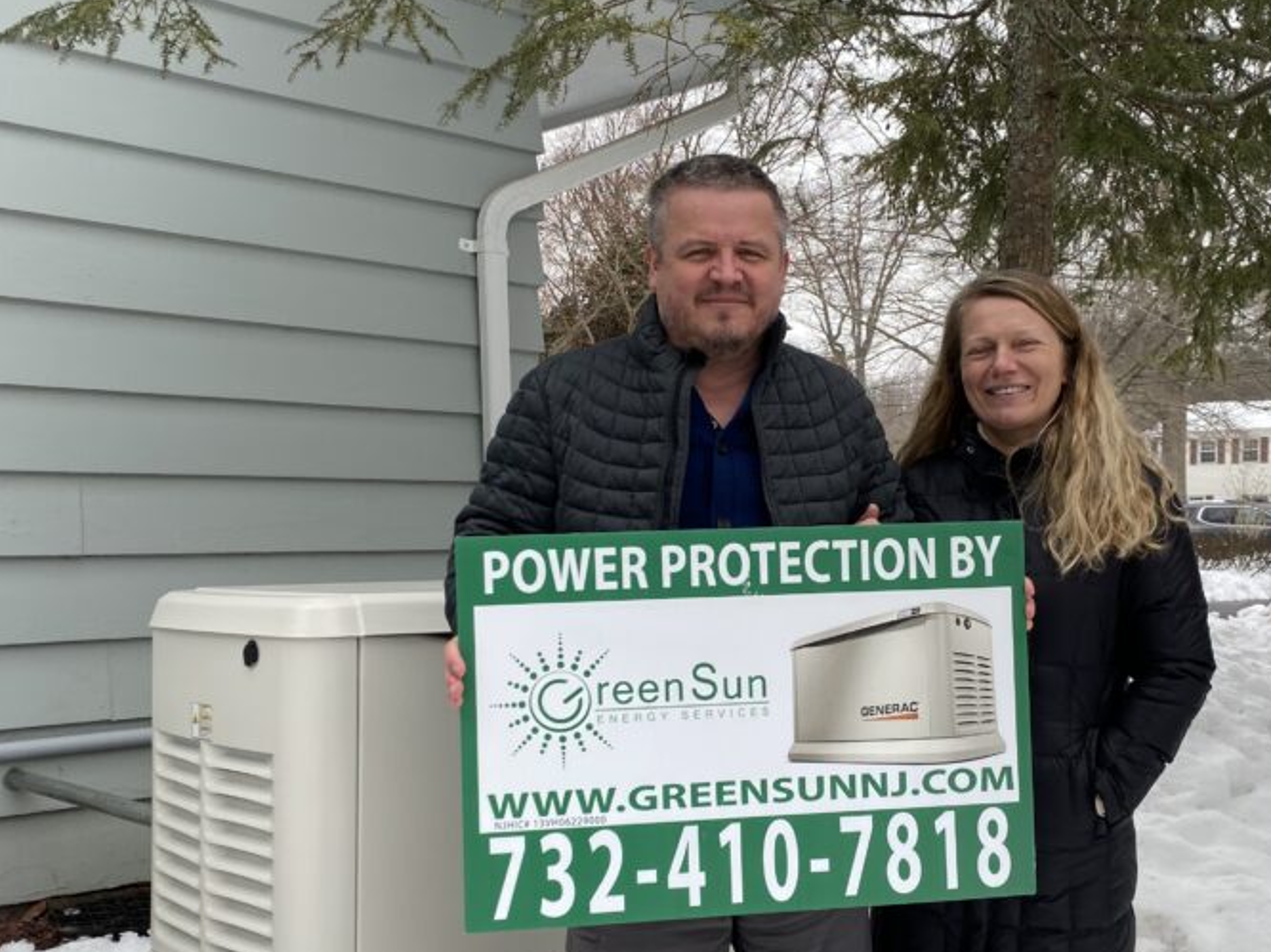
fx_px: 1468
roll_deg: +0.1
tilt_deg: -1.8
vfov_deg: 35.8
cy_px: 569
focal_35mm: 40
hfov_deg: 46.6
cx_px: 748
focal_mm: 4.25
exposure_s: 1/573
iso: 32
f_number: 1.8
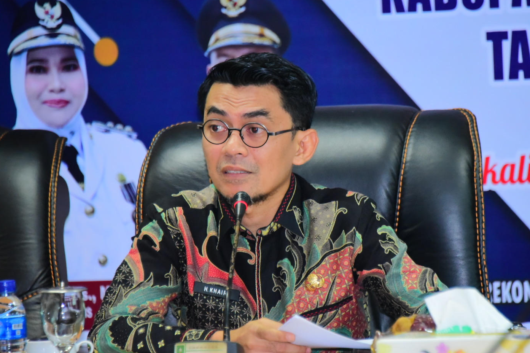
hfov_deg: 5.9
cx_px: 300
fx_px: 5137
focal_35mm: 349
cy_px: 179
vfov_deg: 3.9
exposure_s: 1/200
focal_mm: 300
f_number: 5.6
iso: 6400
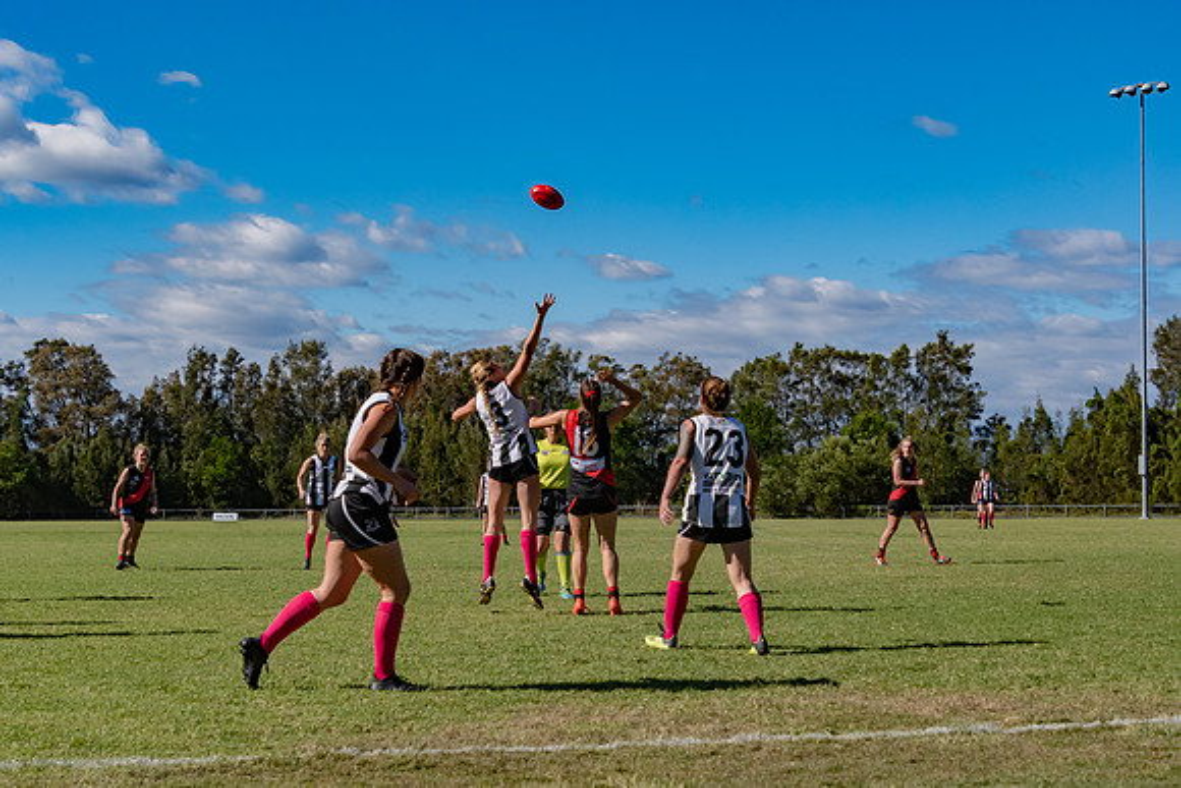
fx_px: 1885
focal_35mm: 57
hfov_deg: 34.8
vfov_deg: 23.6
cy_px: 394
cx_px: 590
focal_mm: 38
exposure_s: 1/6400
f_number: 6.3
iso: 800
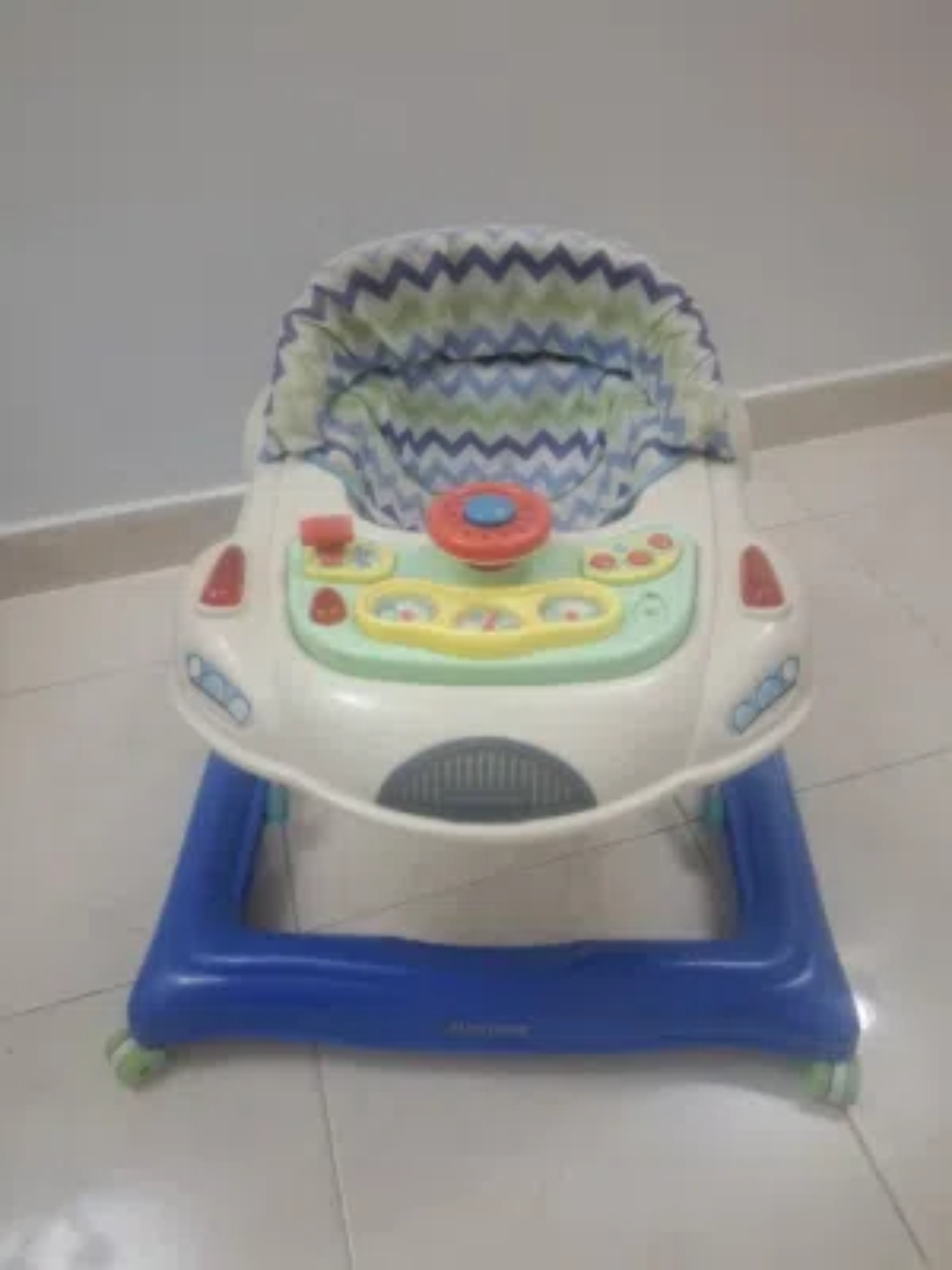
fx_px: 843
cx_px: 476
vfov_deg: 73.9
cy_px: 635
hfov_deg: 58.9
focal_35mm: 23
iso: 320
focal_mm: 5.54
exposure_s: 1/33
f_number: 1.8
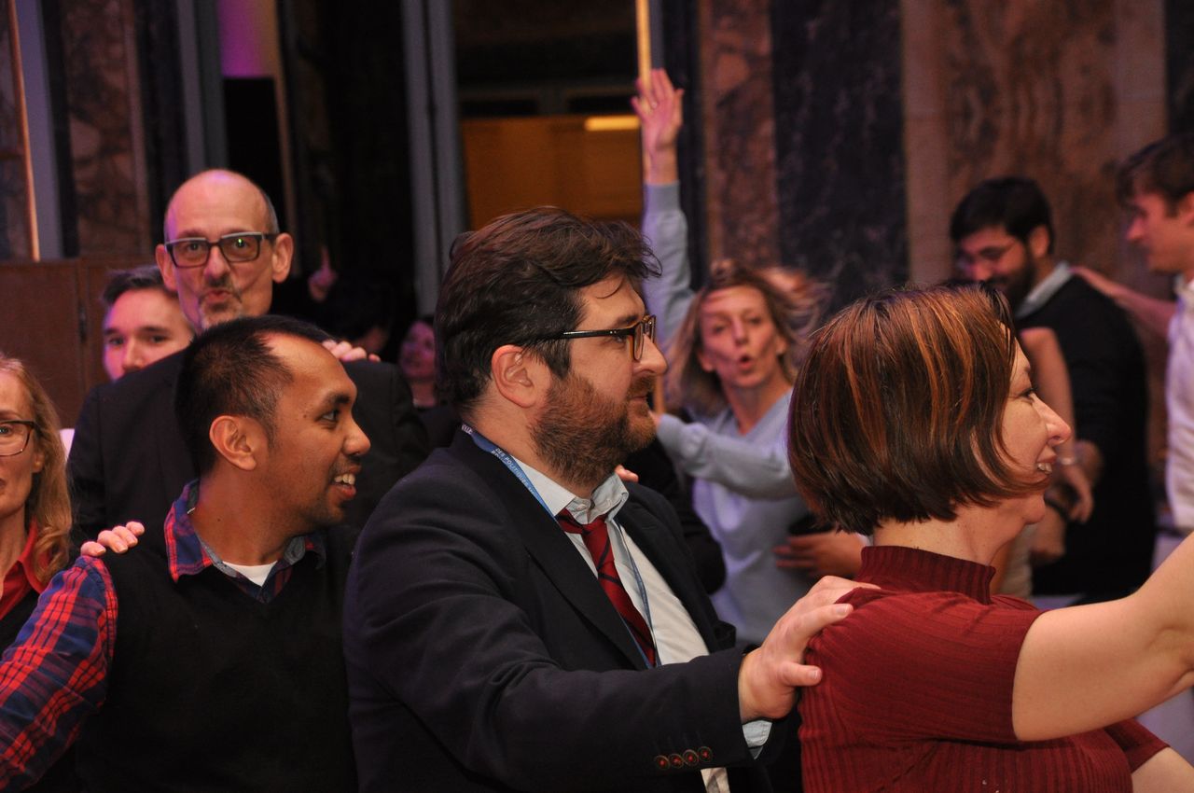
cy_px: 396
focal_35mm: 135
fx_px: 4472
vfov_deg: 10.1
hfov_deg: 15.2
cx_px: 597
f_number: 5.3
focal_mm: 90
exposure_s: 1/60
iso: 800
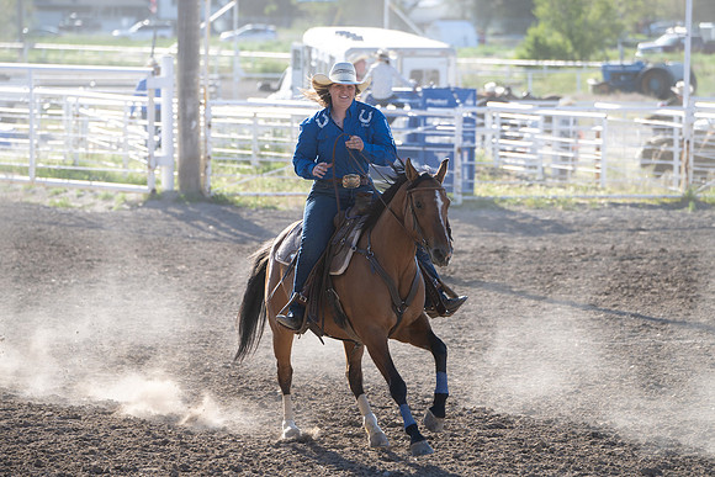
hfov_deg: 12.1
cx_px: 350
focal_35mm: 170
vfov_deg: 8.1
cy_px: 215
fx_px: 3369
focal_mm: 150
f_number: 4
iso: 160
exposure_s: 1/800
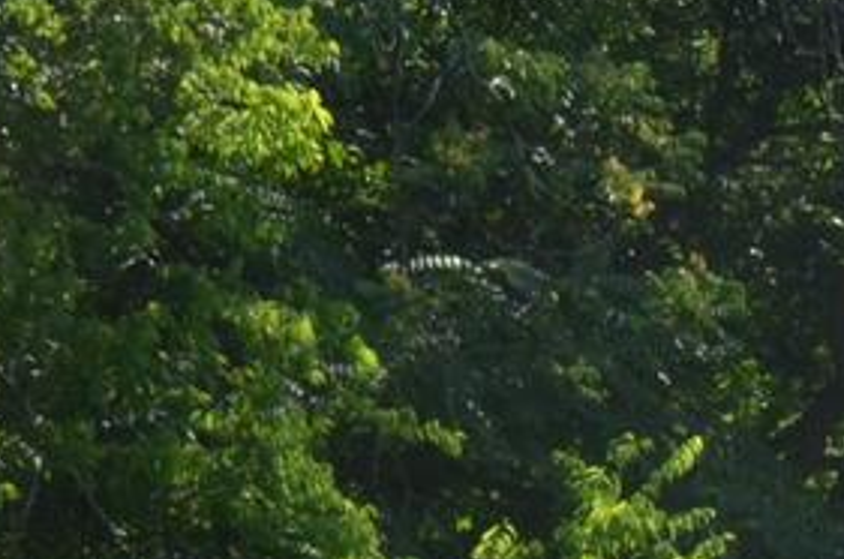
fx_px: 6643
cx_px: 1592
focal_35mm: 284
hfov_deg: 7.1
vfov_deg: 4.6
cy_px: 1680
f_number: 8
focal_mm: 26
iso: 400
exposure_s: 1/800
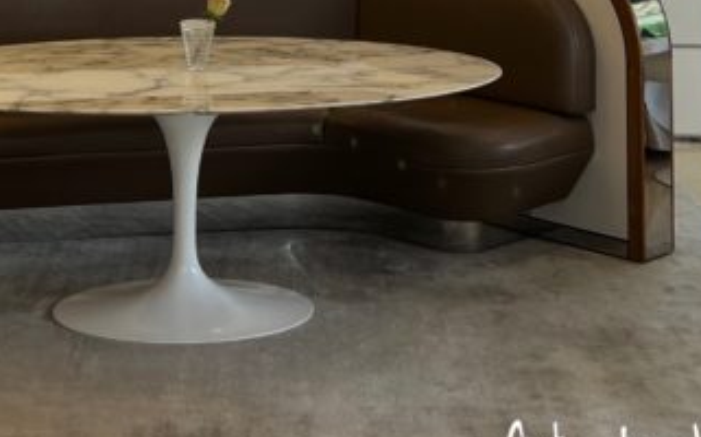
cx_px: 203
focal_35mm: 88
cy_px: -284
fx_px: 1680
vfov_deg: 13.6
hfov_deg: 23.4
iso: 32
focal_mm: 5.7
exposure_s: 1/100
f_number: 1.5
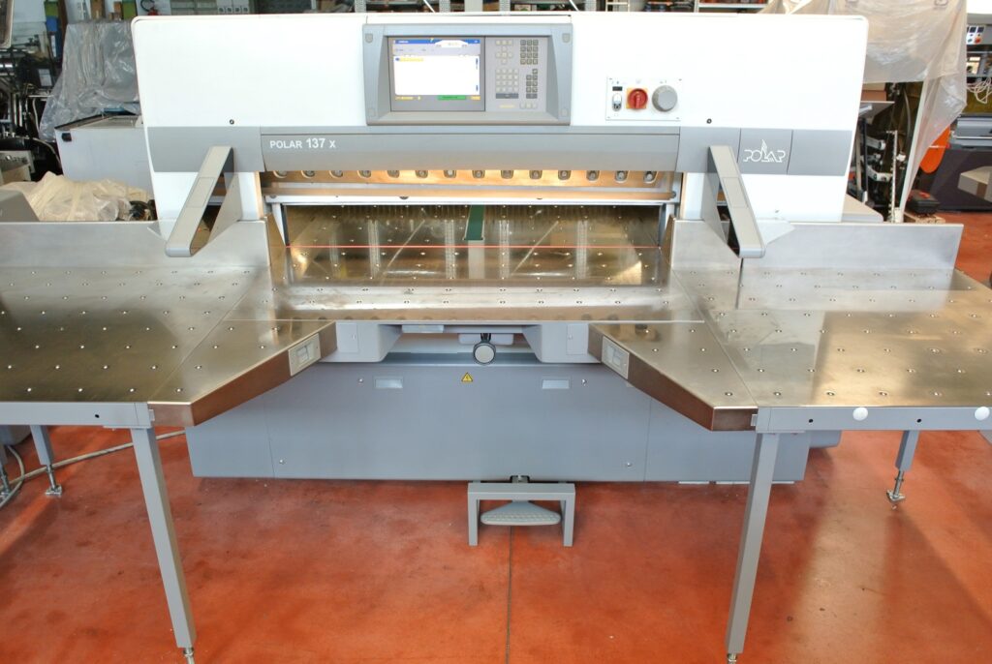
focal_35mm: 27
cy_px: 332
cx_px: 496
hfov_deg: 67.3
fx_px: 745
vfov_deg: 48.1
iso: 400
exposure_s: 1/40
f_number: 2.8
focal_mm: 10
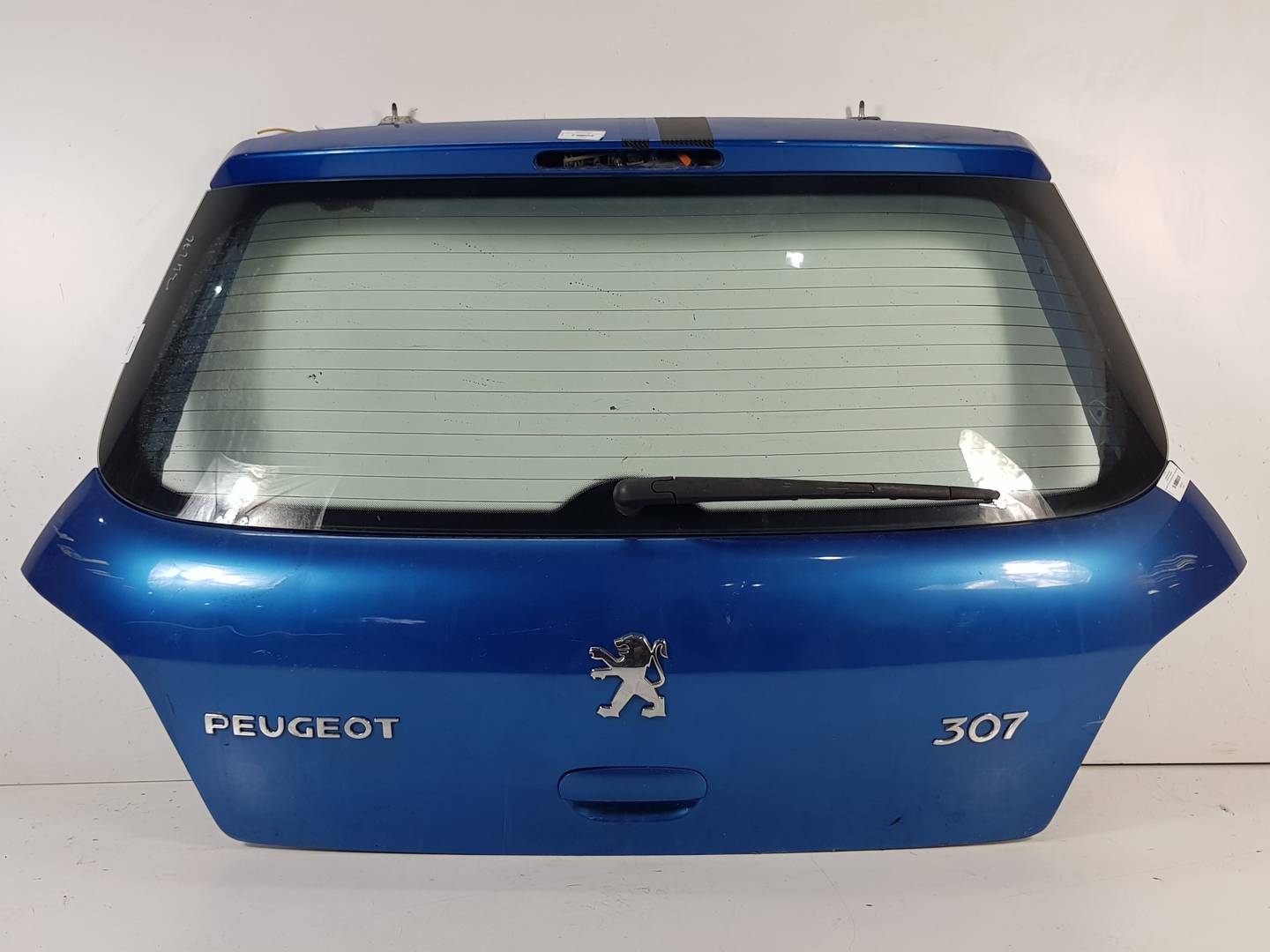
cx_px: 635
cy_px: 476
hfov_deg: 67.3
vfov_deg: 53.1
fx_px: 954
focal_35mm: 26
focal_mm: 4.2
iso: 50
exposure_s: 1/100
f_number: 1.7
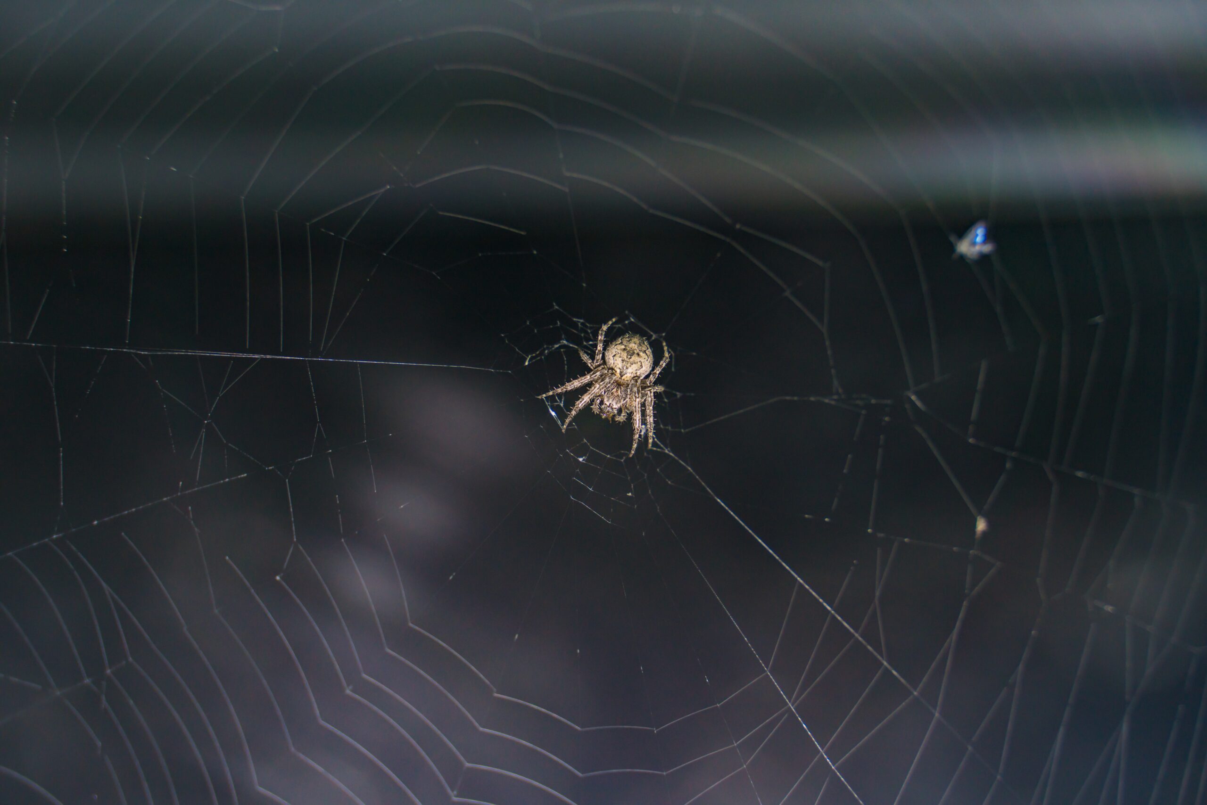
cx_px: 604
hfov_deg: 29.6
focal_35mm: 68
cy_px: 402
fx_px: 2280
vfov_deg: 20.0
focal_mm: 68
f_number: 4
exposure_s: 1/160
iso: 400
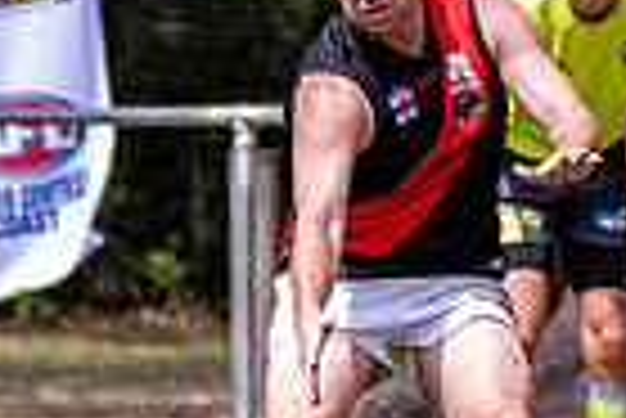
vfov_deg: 1.2
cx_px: 315
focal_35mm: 1164
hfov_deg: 1.8
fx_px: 20262
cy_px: 265
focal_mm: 200
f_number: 6.3
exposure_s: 1/2000
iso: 800
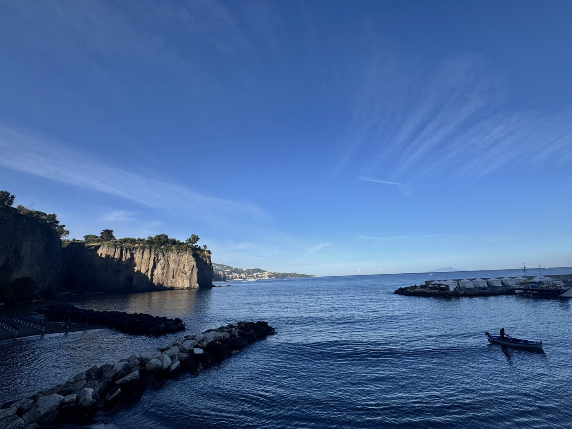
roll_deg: +2.3
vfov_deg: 85.7
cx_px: 286
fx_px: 231
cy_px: 214
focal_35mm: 14
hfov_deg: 102.1
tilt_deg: +14.5
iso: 40
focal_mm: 2.22
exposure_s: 1/2342
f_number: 2.2
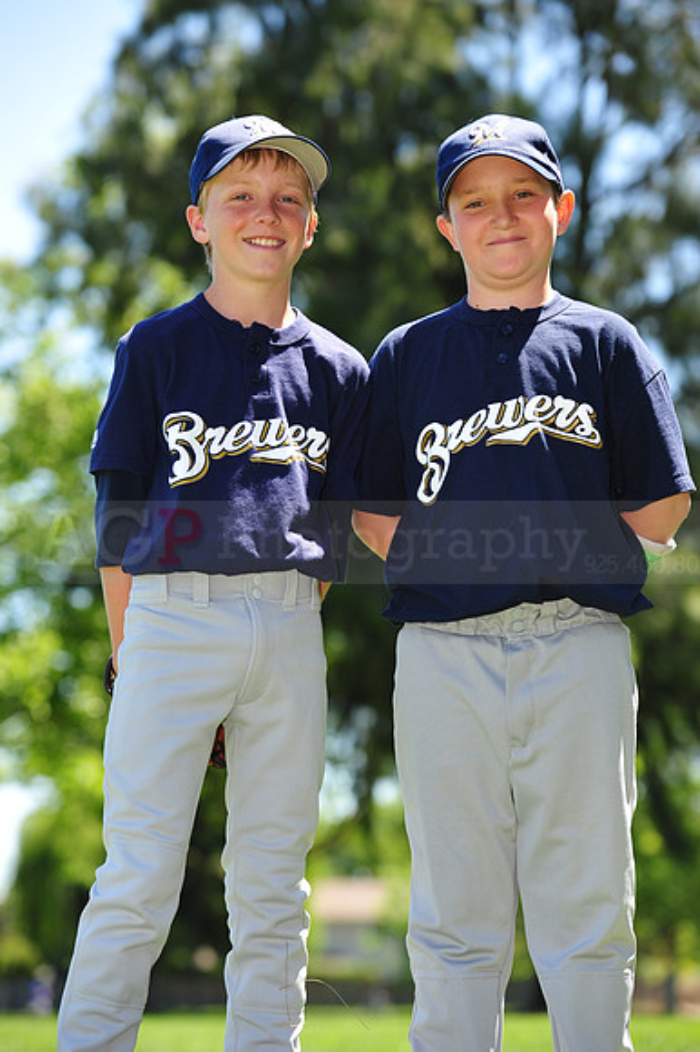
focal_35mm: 122
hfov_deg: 11.2
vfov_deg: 16.8
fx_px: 3562
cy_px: 526
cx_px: 350
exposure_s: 1/400
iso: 200
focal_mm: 122
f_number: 4
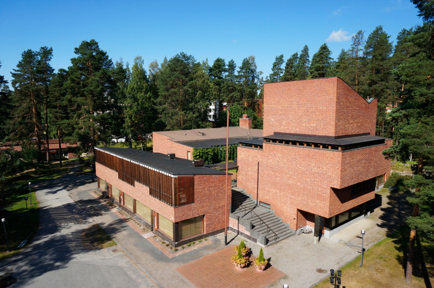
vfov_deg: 53.0
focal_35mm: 24
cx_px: 217
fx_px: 289
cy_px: 144
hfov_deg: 73.8
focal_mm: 16
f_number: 9
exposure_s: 1/500
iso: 200
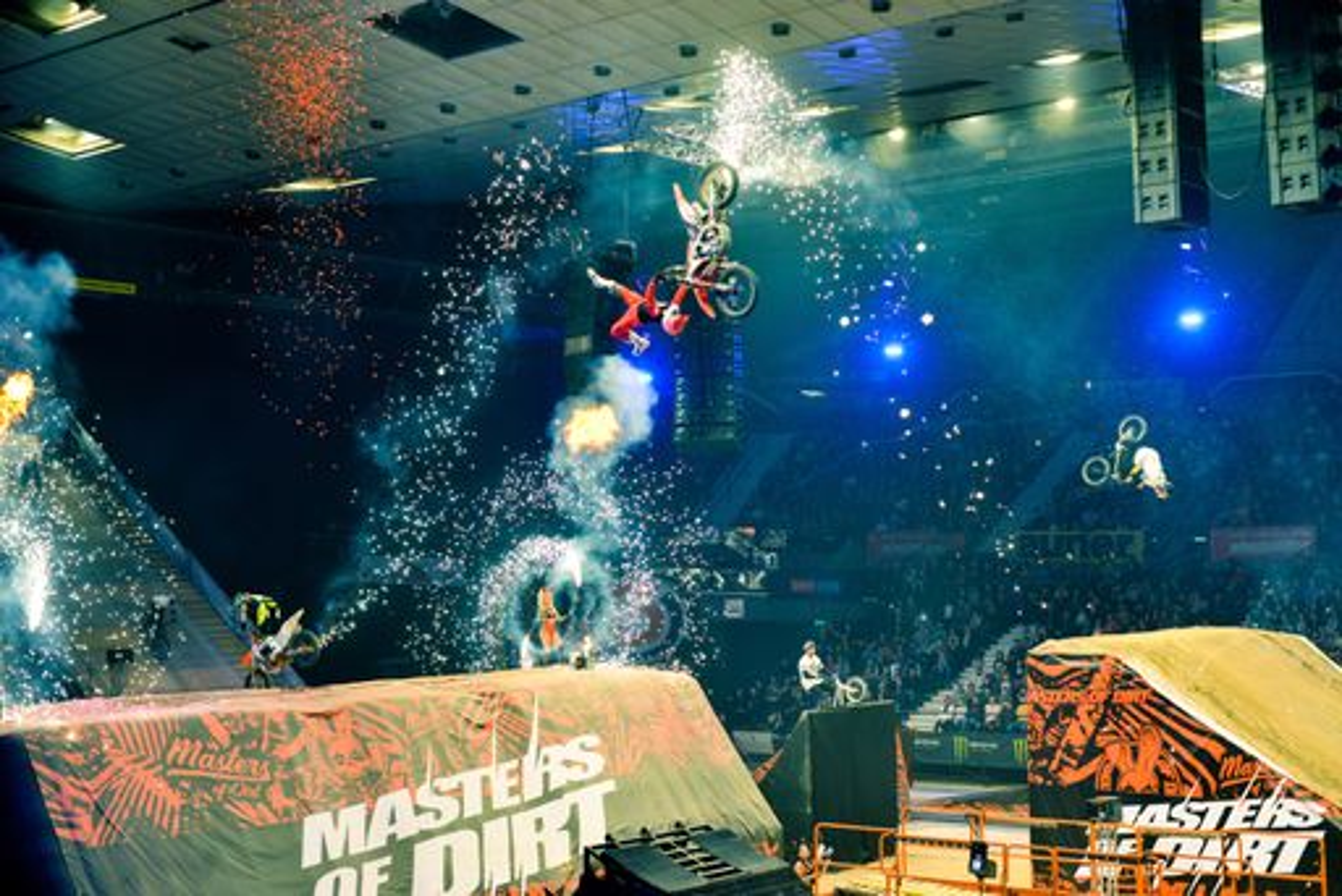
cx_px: 671
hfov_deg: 39.6
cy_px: 448
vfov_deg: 27.0
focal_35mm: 50
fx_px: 1865
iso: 2500
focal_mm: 50
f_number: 4
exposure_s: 1/400
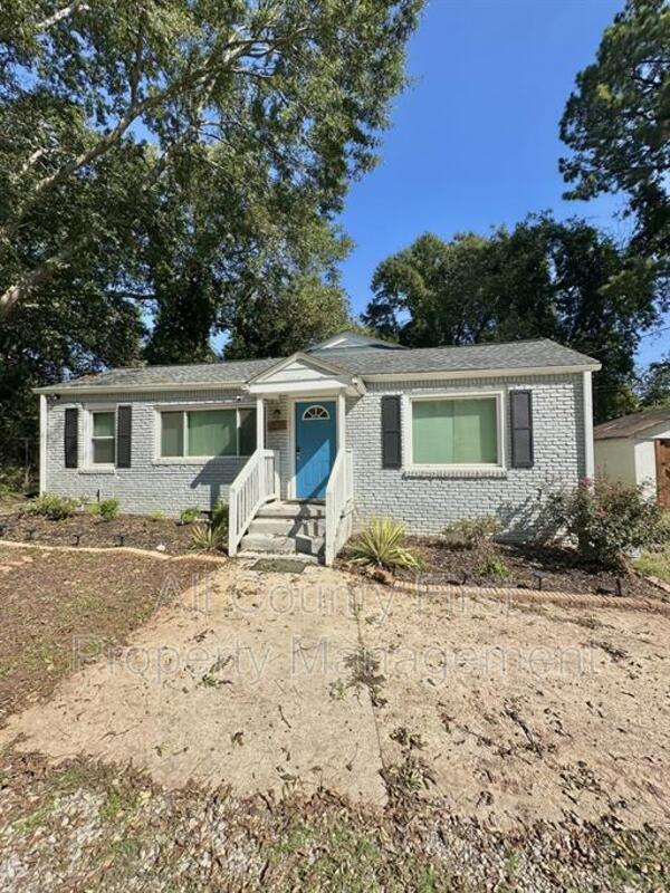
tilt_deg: +3.0
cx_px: 335
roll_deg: -0.5
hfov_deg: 85.7
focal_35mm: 14
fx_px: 361
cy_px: 446
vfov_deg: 102.1
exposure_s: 1/2618
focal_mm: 2.22
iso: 50
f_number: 2.2
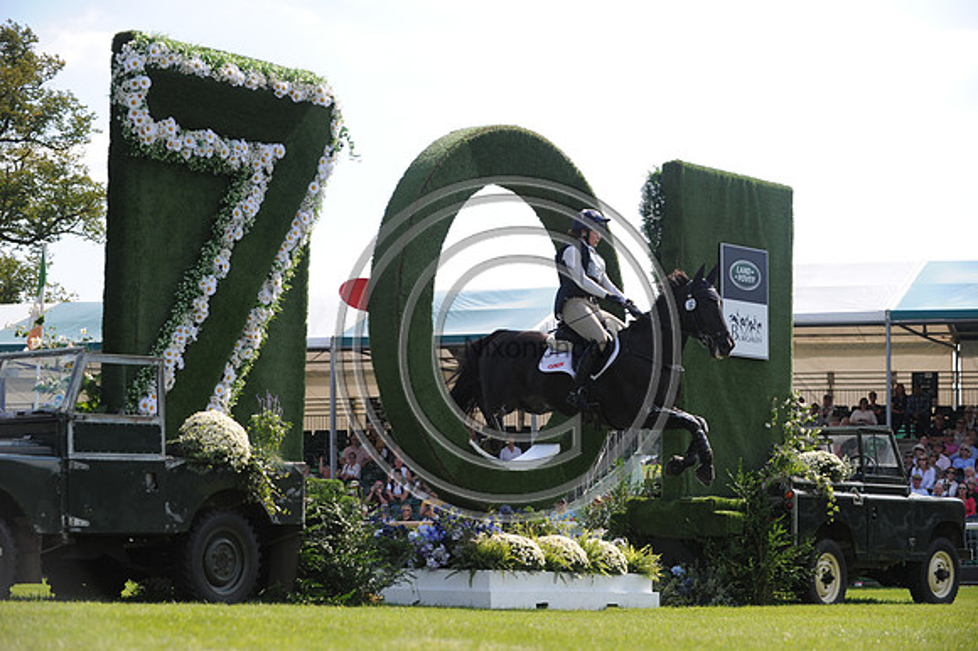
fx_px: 2661
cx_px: 489
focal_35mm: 98
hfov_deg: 20.8
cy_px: 326
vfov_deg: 13.9
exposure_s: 1/3200
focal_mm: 98
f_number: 4.5
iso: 1000
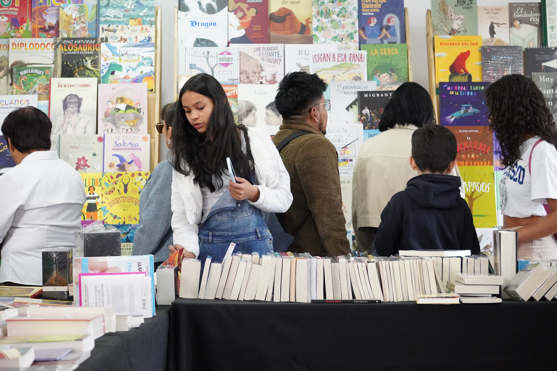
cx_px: 278
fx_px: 1276
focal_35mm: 82
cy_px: 186
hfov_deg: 24.6
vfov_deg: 16.6
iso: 5000
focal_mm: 55
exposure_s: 1/125
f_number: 4.5
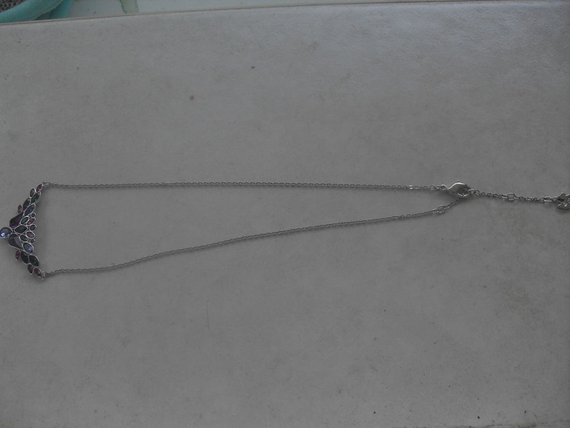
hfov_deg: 50.1
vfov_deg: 38.7
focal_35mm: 37
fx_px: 609
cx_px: 285
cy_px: 214
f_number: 2.8
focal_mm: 6.3
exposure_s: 1/125
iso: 80
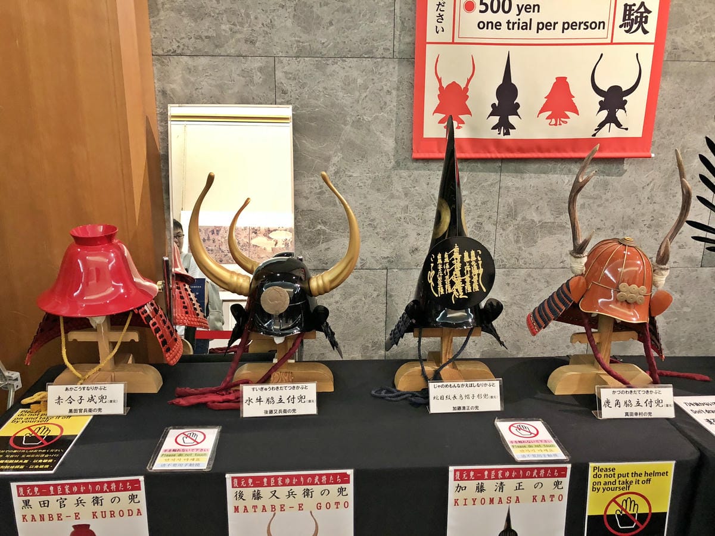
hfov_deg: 61.7
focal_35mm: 29
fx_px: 599
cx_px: 358
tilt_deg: -17.1
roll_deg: -1.2
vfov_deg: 48.2
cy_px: 268
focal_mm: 3.99
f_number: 1.8
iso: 80
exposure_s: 1/15
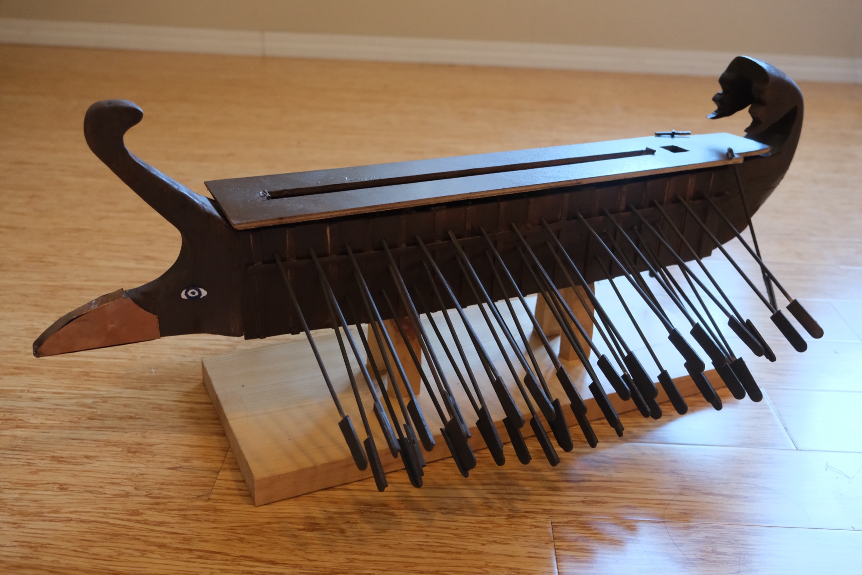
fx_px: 766
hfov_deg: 58.7
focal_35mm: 32
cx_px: 431
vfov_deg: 41.1
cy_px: 288
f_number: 4
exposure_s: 1/100
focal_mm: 21.2
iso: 4000
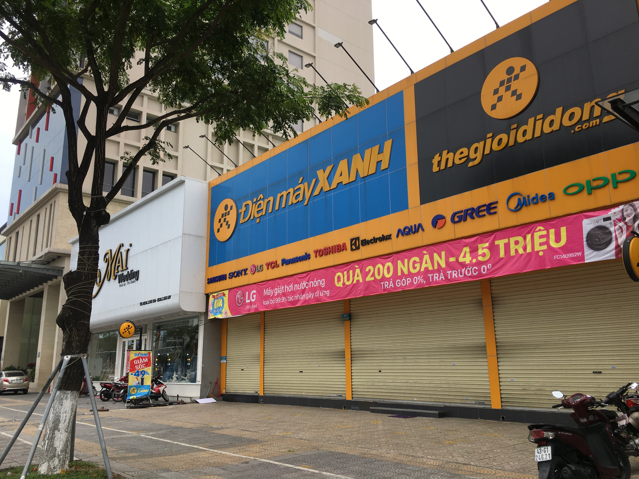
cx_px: 320
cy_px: 240
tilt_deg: +14.6
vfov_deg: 48.2
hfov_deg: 61.7
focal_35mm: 29
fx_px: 535
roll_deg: +0.8
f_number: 2.2
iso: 25
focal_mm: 4.15
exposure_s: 1/1083
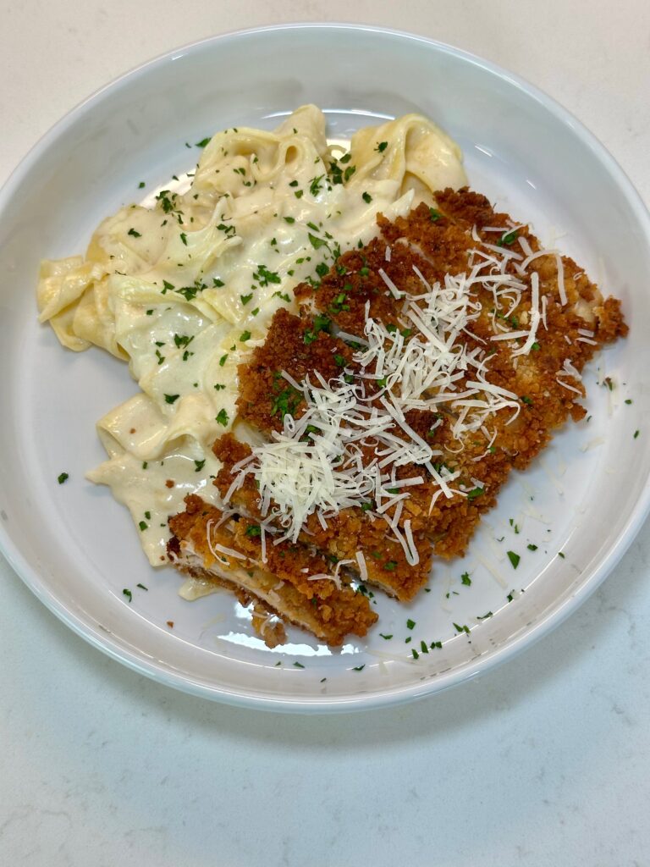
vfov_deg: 39.7
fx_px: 1202
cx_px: 325
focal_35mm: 48
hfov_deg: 30.3
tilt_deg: -73.8
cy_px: 434
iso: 80
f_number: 1.78
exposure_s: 1/170
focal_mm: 6.86
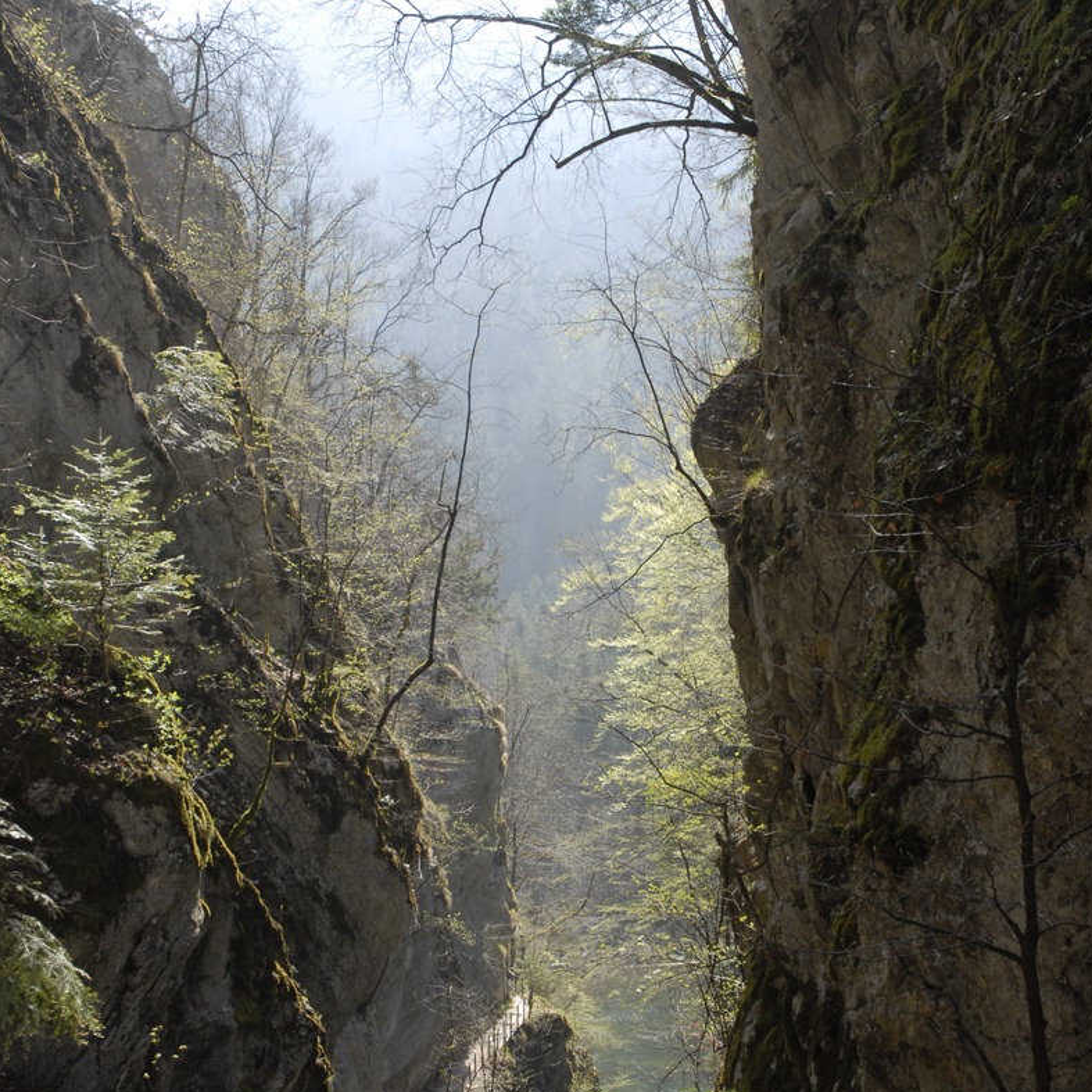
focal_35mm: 49
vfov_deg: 34.7
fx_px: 1736
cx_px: 545
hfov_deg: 34.9
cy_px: 677
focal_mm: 25
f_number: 7.1
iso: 320
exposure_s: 1/180
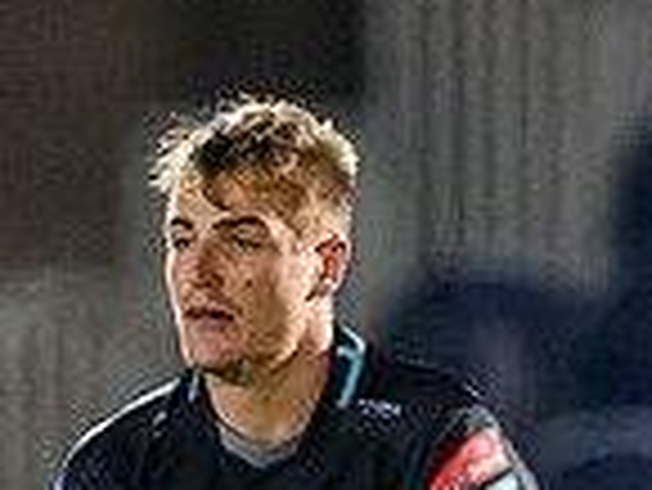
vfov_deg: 0.5
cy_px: 1110
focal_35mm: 2845
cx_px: 359
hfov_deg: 0.7
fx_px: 53631
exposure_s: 1/1000
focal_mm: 400
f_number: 3.2
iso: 8000
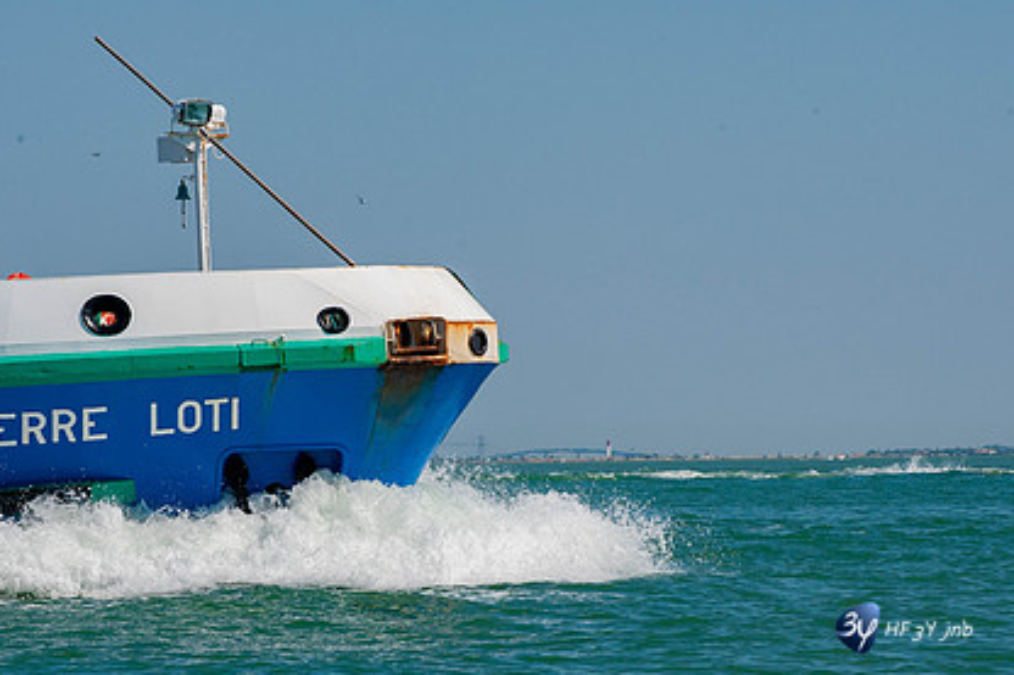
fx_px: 7855
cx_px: 475
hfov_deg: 7.4
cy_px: 429
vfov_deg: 4.9
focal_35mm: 279
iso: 640
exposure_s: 1/800
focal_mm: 200
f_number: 14
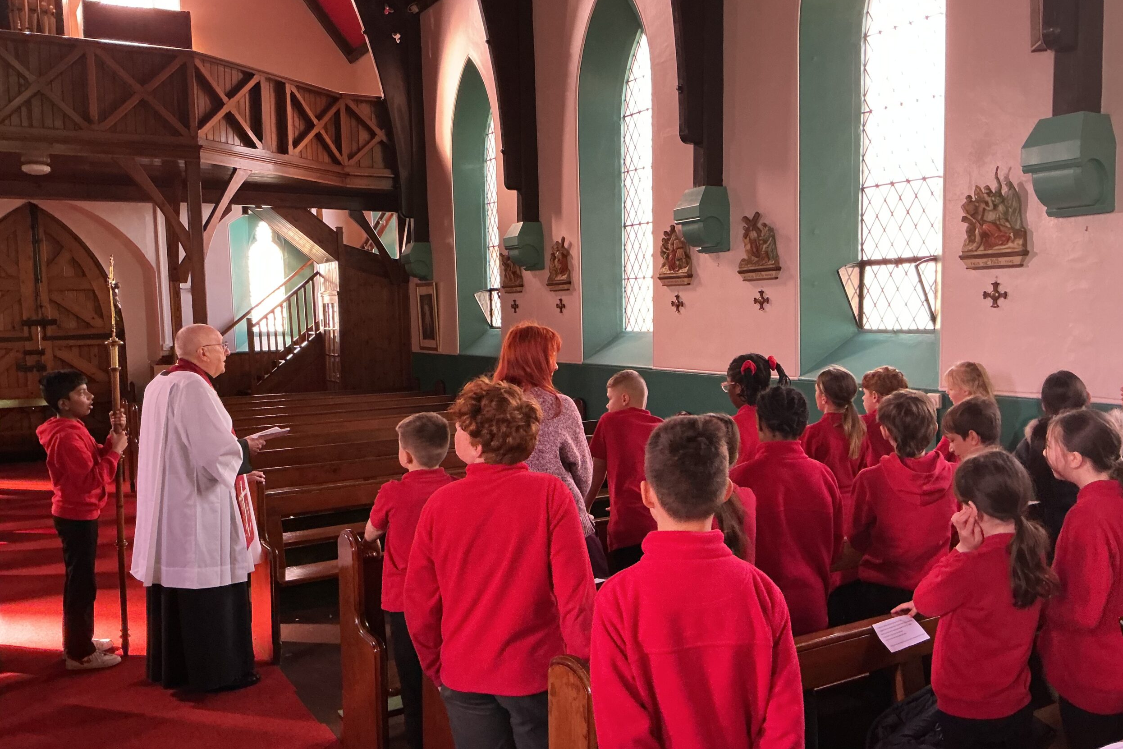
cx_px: 569
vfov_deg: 42.3
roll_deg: +1.2
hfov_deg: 60.3
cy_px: 400
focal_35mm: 31
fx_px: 967
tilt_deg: -5.9
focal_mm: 3
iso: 320
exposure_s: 1/40
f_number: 1.8
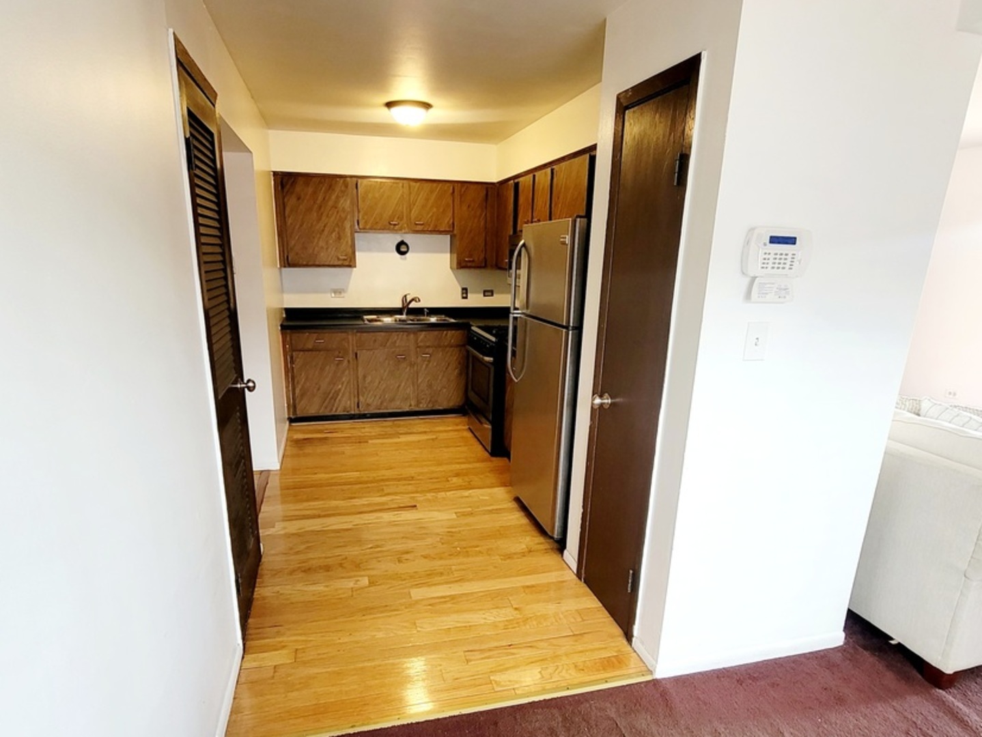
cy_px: 368
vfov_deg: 90.0
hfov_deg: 106.2
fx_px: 369
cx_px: 491
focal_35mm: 13
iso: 200
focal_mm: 2.2
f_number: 2.2
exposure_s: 1/60.2
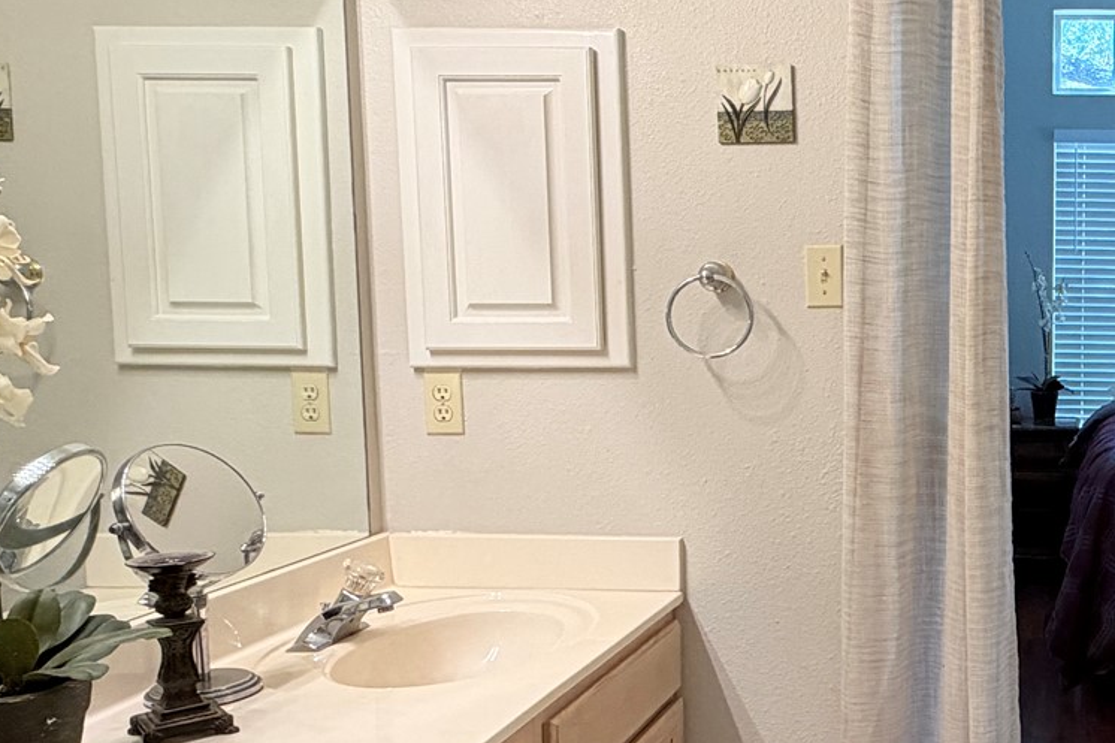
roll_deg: -0.1
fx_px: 1239
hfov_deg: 42.7
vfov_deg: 33.4
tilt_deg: -5.6
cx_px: 1079
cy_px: 398
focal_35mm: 40
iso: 160
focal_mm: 2.22
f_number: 2.2
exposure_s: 1/60
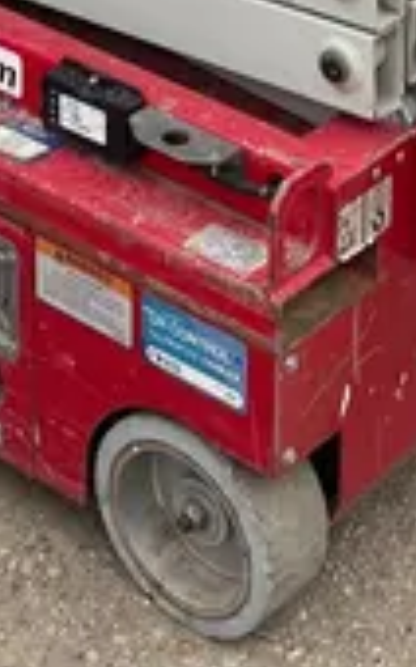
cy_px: -453
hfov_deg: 10.9
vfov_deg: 15.6
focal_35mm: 119
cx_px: -4
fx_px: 2162
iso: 50
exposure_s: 1/481
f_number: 1.6
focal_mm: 5.1
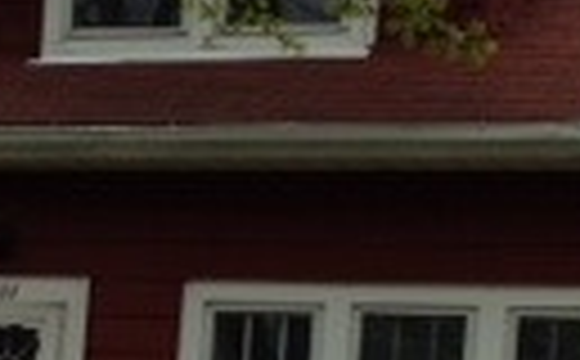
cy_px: 522
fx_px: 2744
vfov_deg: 7.4
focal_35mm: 174
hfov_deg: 12.1
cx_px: 216
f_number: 2.4
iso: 50
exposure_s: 1/1085
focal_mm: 4.12
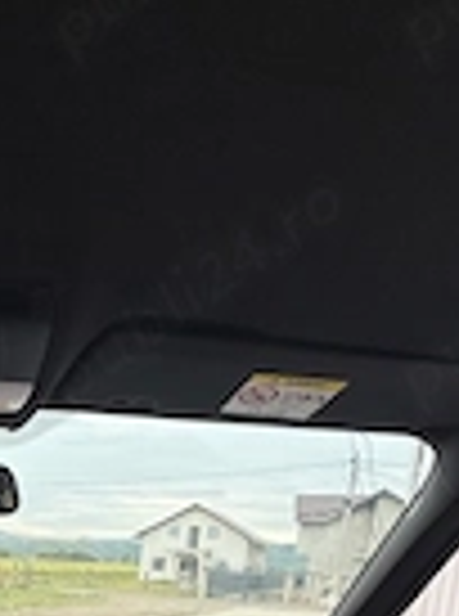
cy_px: 697
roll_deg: -3.4
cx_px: -63
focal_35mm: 41
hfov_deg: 30.7
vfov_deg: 37.4
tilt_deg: -13.4
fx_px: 728
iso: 64
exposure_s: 1/291
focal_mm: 2.22
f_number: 2.2
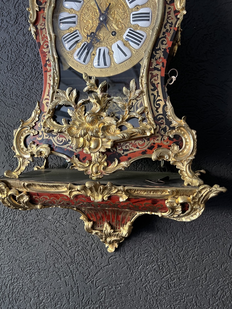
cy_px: 154
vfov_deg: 67.3
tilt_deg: -1.2
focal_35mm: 26
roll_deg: -1.1
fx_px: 232
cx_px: 116
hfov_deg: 53.1
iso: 250
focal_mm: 5.7
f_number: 1.5
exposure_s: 1/50
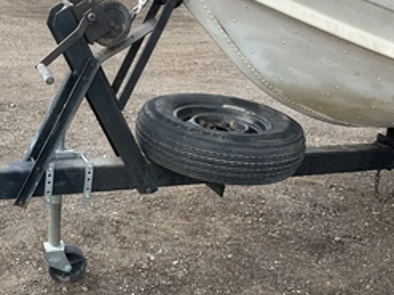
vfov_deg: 30.8
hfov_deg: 39.8
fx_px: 535
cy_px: 156
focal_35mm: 47
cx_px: 123
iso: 25
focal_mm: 3
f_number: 1.8
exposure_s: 1/509
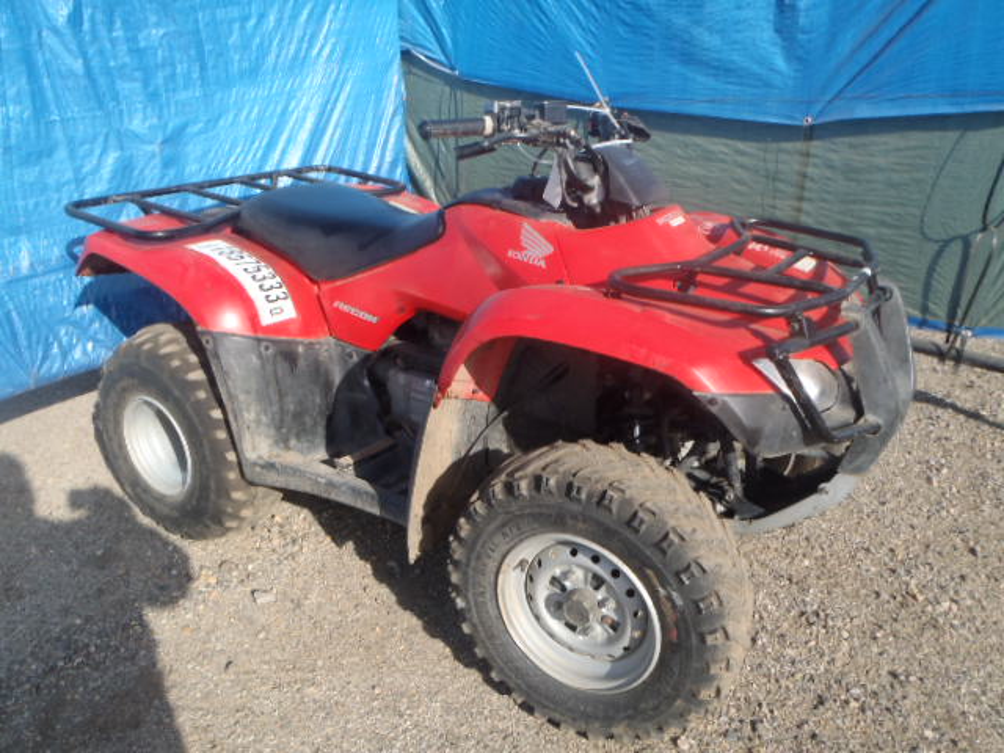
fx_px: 812
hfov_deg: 63.4
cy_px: 376
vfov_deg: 49.7
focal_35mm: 28
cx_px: 502
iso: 80
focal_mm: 5
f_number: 4.5
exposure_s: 1/400
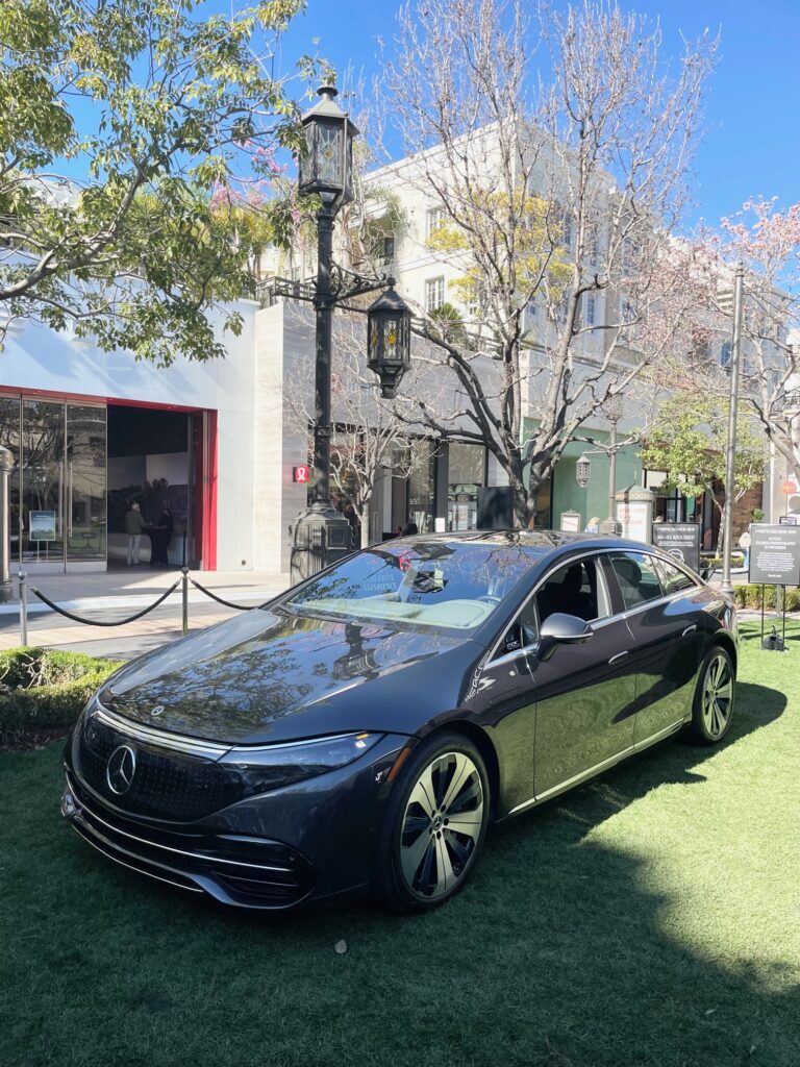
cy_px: 534
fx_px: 801
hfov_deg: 53.1
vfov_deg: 67.3
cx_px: 400
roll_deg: +0.1
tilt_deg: -4.6
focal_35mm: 26
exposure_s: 1/1511
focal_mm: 4.2
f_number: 1.6
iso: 32
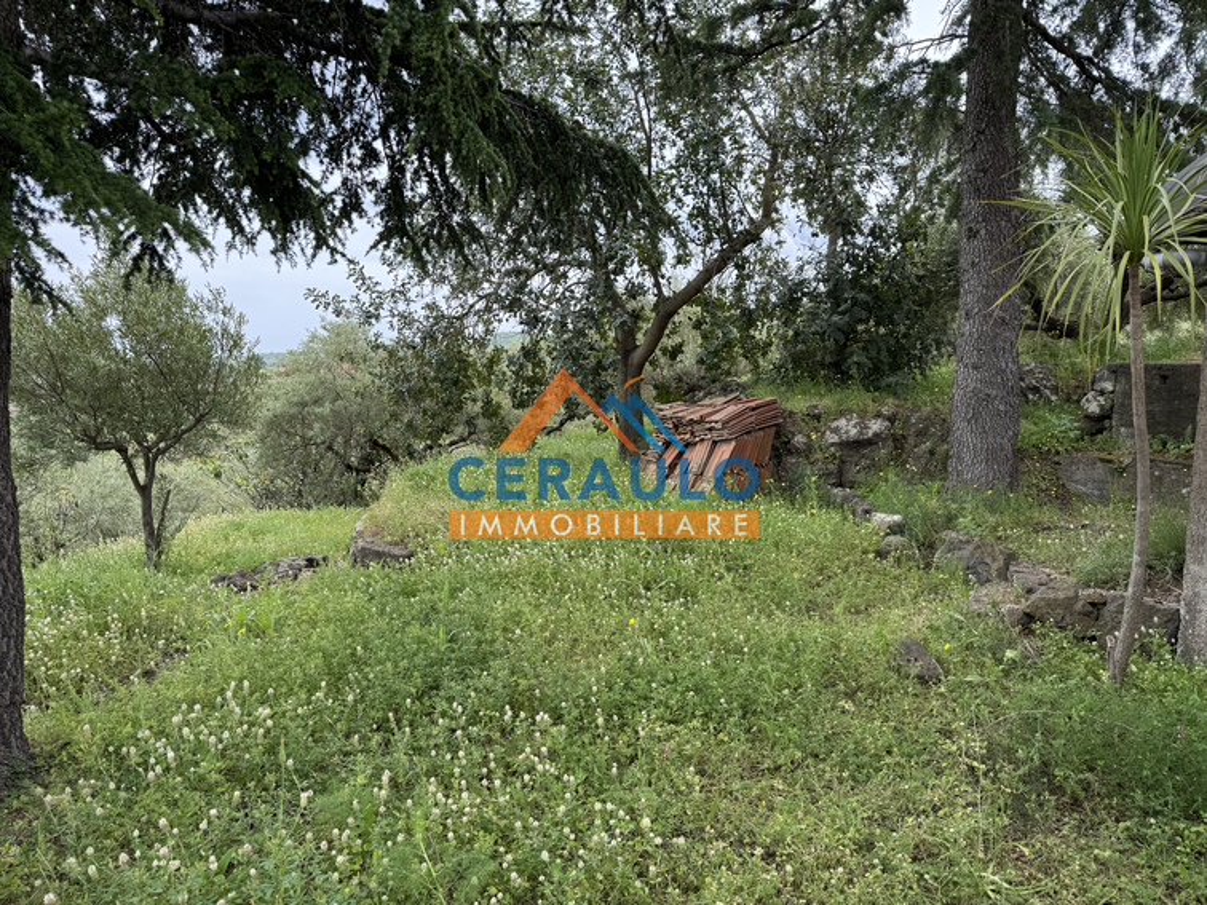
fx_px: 837
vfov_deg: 56.8
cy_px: 452
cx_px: 604
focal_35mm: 24
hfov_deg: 71.6
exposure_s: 1/864
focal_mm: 6.76
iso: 80
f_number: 1.78
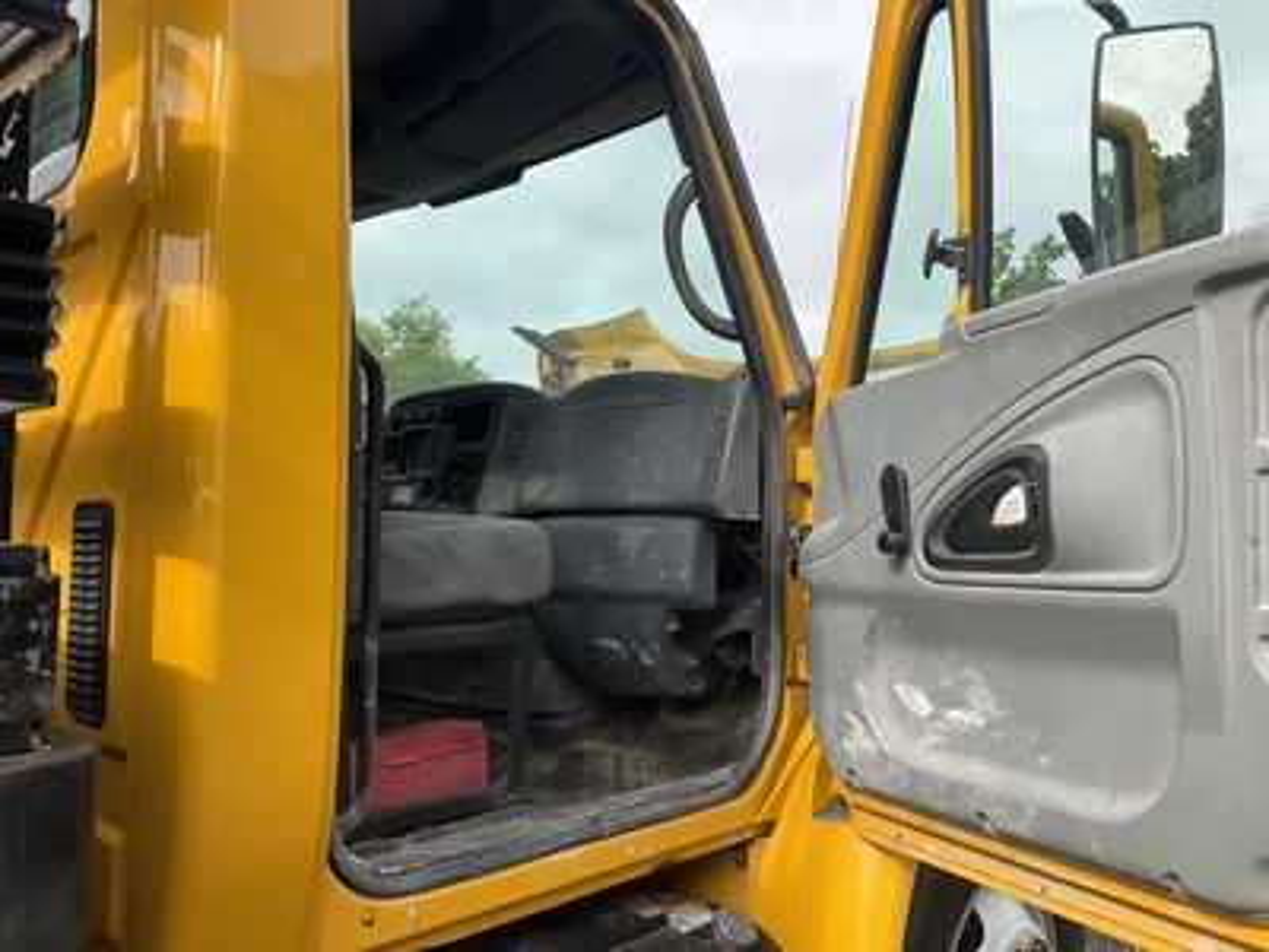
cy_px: 476
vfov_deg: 48.2
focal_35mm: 29
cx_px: 634
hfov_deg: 61.7
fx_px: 1063
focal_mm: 3
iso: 25
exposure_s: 1/978
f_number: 1.8
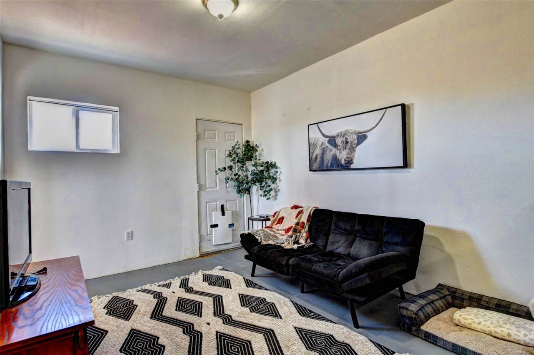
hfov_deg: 100.4
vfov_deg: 77.3
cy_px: 178
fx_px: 222
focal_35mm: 15
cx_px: 267
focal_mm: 10
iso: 250
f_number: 7.1
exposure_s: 1/10
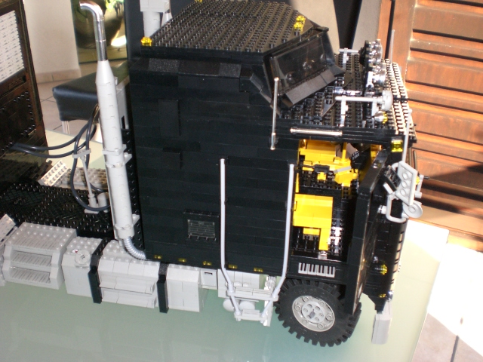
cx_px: 242
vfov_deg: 37.7
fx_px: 530
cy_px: 181
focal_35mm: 38
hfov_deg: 49.0
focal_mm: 6.3
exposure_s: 1/60
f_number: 3.1
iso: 200
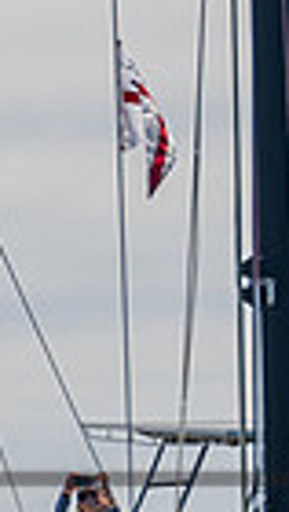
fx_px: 6578
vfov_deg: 4.5
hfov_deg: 2.4
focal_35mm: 484
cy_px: 482
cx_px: -1002
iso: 320
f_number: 8
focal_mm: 89
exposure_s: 1/1600
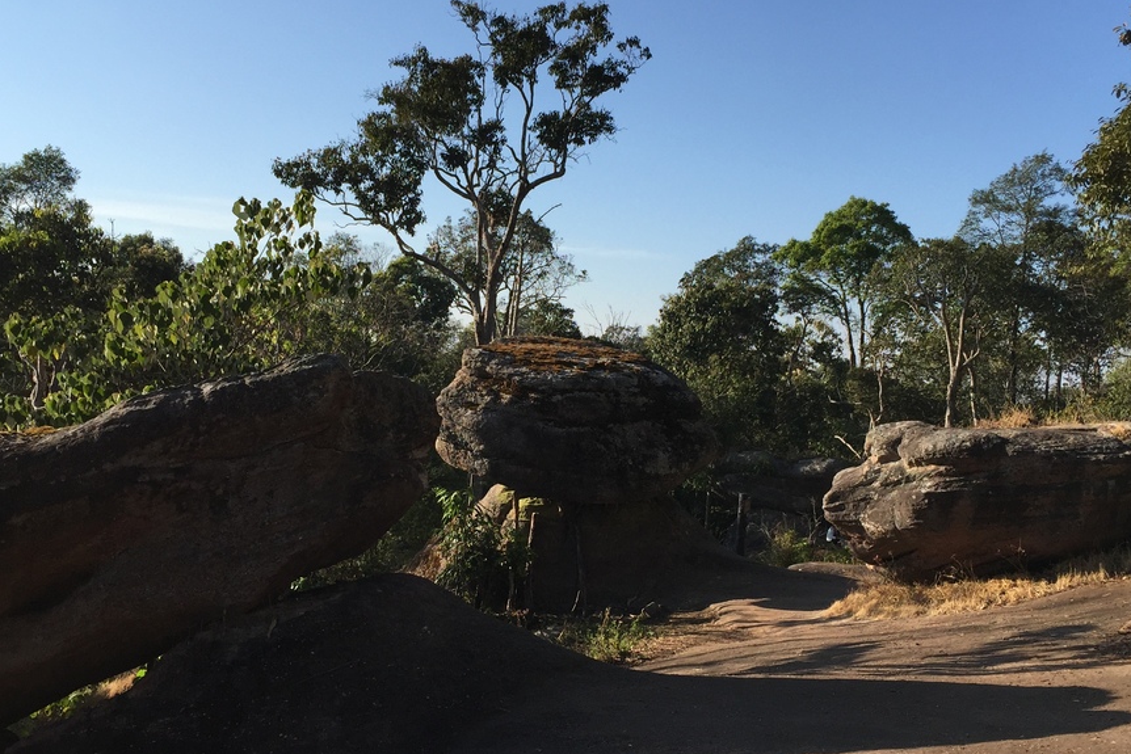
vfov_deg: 31.9
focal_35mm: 42
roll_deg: -5.4
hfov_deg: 46.3
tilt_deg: -2.1
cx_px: 514
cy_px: 399
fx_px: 1320
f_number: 2.2
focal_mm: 4.15
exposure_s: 1/1582
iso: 32
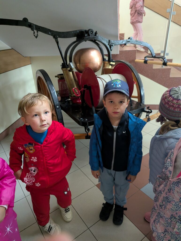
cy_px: 120
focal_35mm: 24
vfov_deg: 71.5
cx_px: 90
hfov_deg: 56.9
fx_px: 167
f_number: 1.85
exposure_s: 1/86.7
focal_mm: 6.81
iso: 1790
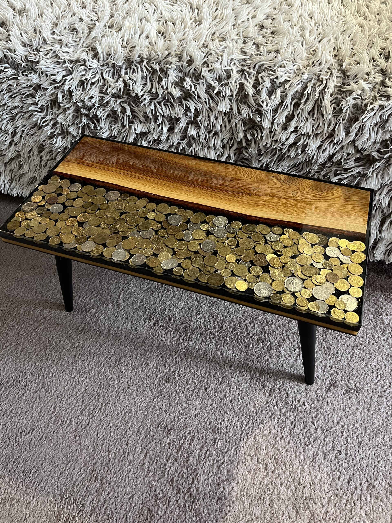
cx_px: 196
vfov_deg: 67.3
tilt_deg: -50.5
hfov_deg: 53.1
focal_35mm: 26
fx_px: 393
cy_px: 262
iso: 125
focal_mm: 5.1
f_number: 1.6
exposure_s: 1/50
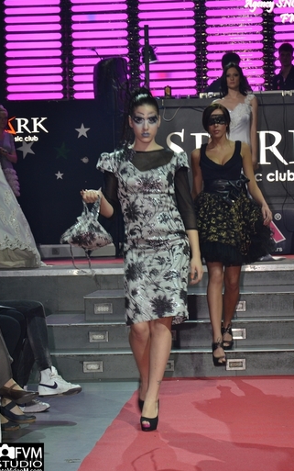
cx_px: 151
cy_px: 236
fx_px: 1307
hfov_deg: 12.8
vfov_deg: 20.4
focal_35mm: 102
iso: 800
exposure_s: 1/60
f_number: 7.1
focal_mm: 66
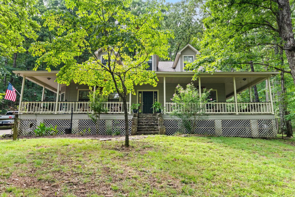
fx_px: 182
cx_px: 148
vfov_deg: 56.8
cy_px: 98
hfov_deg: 78.1
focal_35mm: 22
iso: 320
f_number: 7.1
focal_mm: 14.8
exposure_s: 1/20
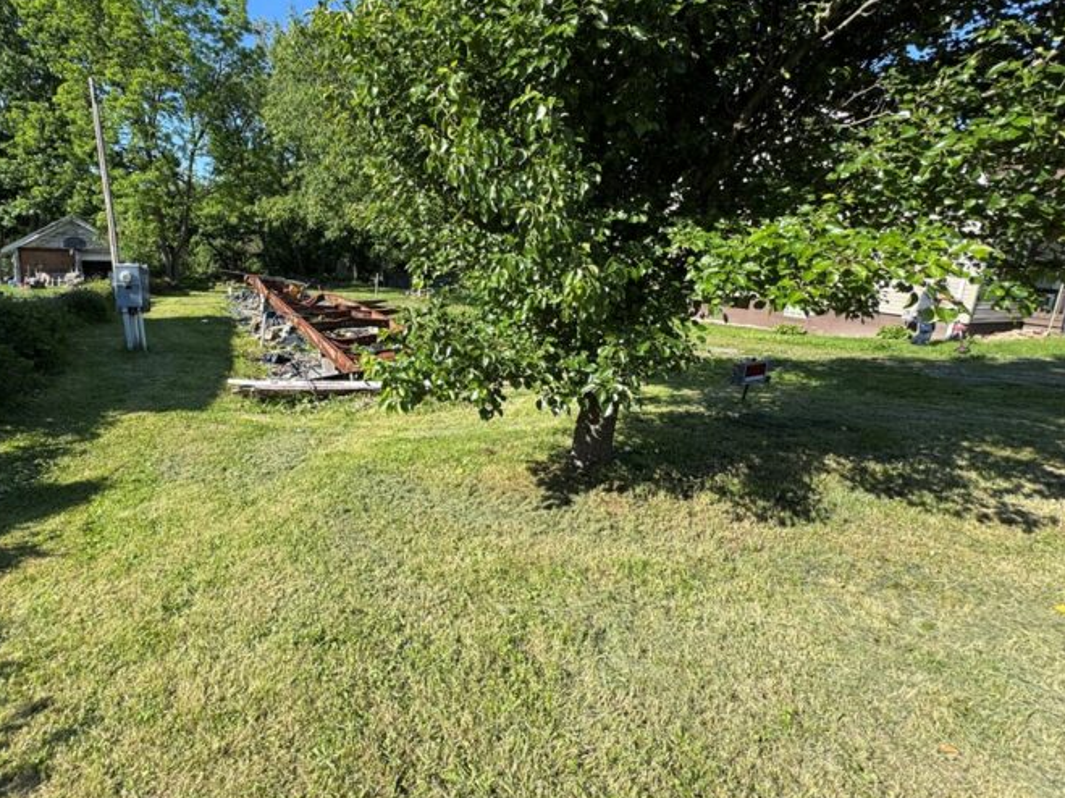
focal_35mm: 17
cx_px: 422
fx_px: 523
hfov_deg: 89.8
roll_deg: -3.0
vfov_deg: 74.3
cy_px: 344
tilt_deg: -12.8
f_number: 2.2
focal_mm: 2.22
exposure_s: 1/727
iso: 40
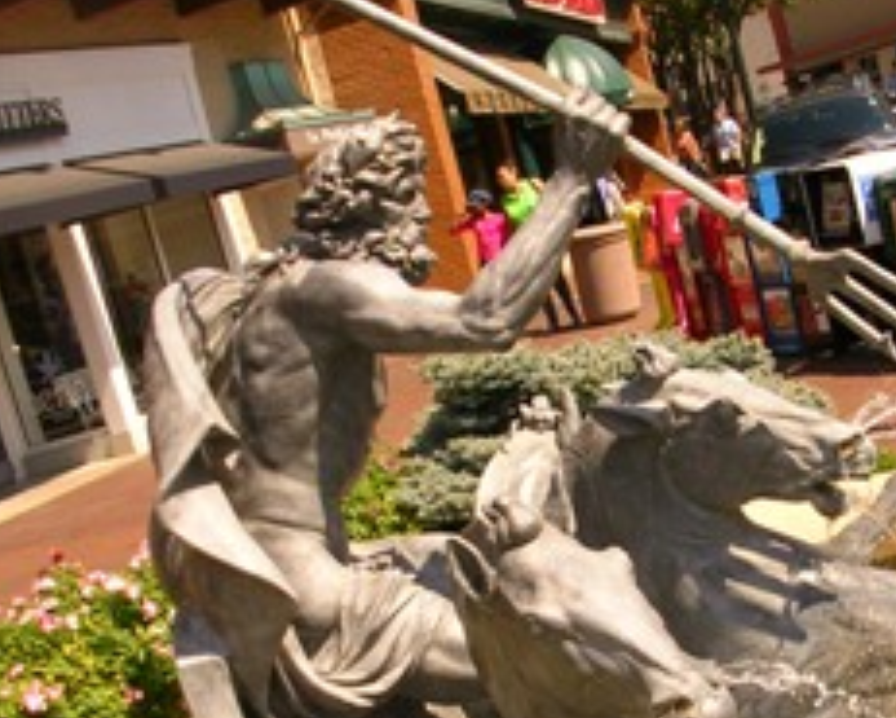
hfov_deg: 26.2
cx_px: 621
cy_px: 563
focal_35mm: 72
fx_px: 1910
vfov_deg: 21.1
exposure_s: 1/350
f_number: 5.6
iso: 71
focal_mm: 5.8
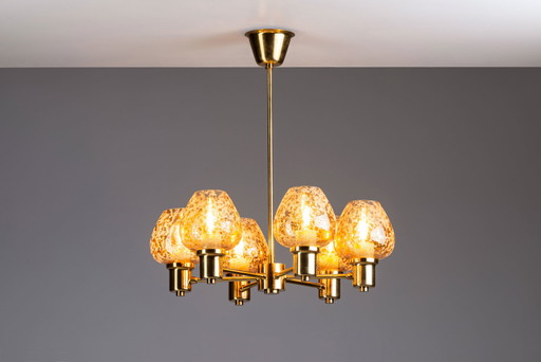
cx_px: 270
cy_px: 181
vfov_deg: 9.8
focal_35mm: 140
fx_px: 2105
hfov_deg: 14.6
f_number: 11
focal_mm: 140
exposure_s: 1/5
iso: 100
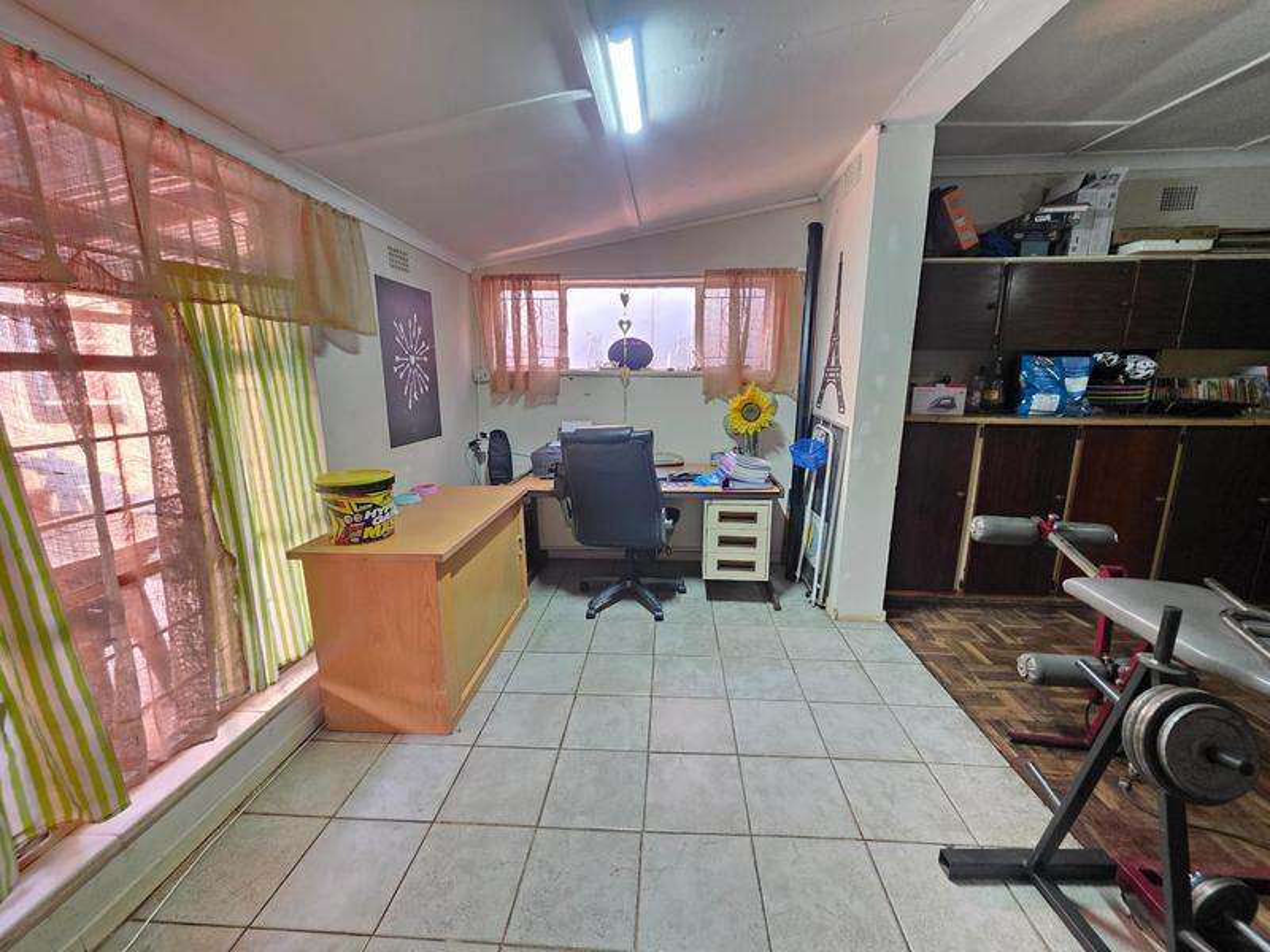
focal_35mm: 13
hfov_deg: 106.2
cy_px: 476
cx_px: 635
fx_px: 477
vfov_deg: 89.9
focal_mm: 2.2
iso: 1000
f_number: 1.9
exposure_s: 1/33.3
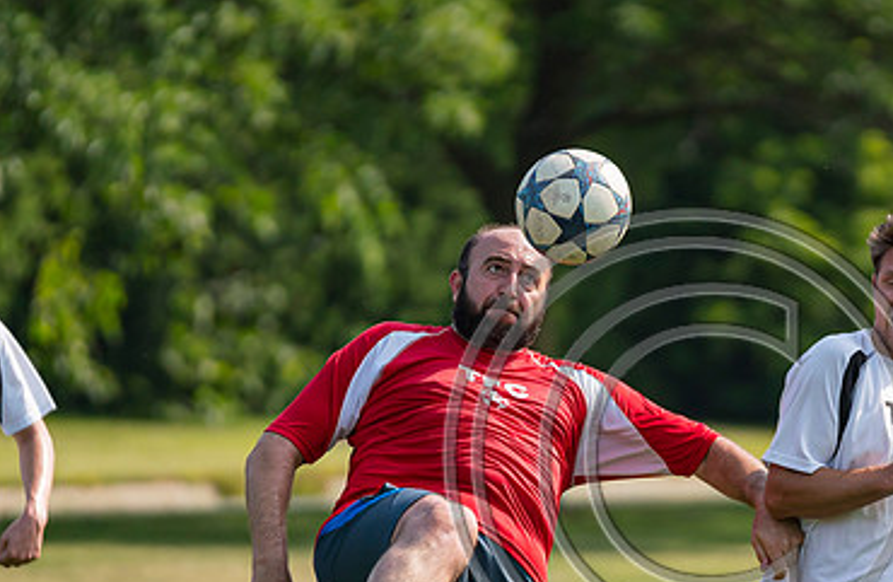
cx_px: 699
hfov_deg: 3.3
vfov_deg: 2.2
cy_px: 450
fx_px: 15369
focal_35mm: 624
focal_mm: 200
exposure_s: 1/4000
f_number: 2.8
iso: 400
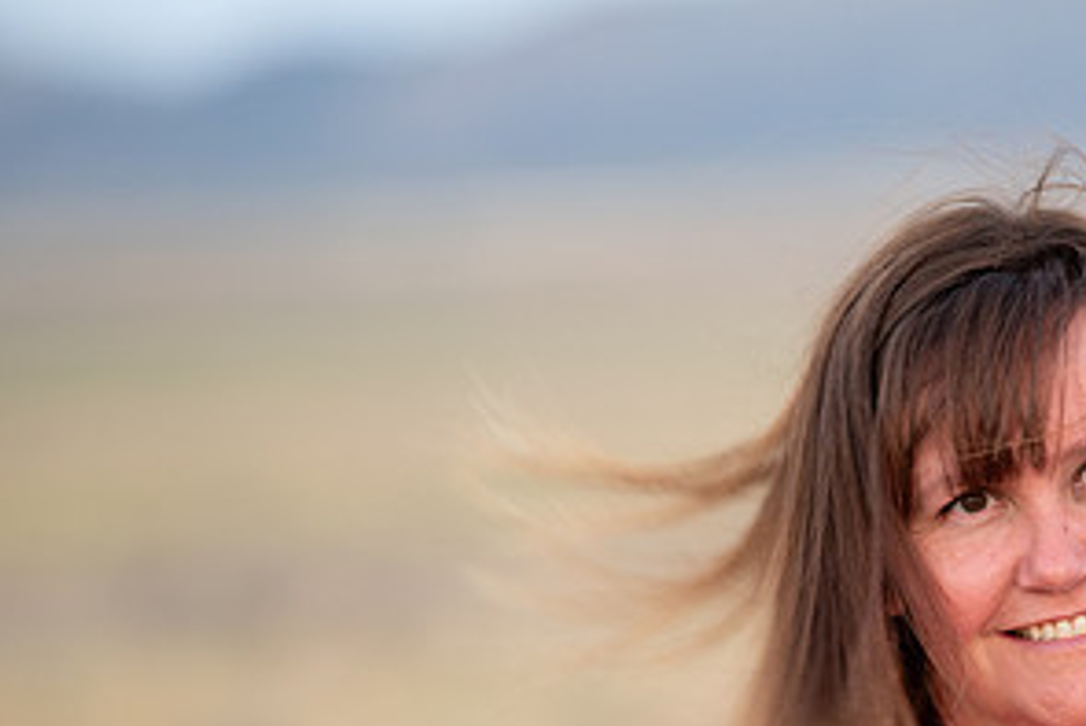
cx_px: 986
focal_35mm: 362
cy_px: 493
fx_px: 10925
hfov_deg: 5.7
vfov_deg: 3.8
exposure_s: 1/80
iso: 400
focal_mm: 160
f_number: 2.8
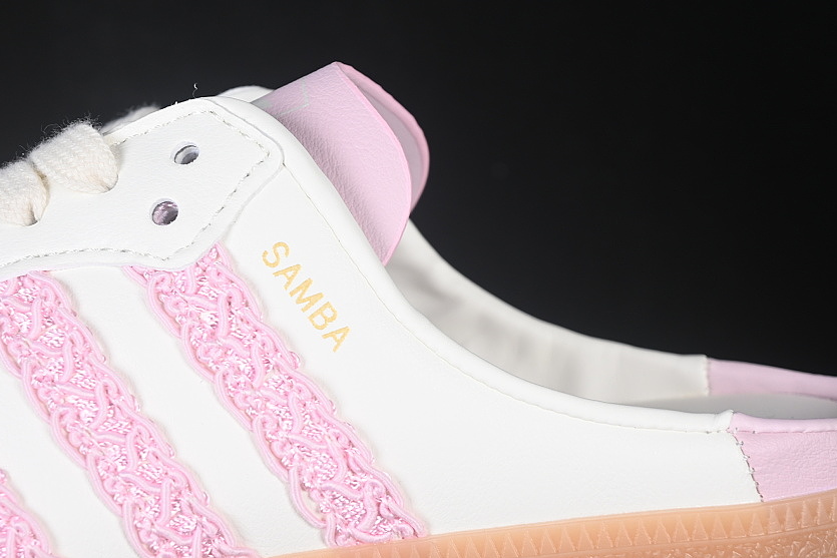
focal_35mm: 97
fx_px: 2255
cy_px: 321
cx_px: 325
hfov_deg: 21.0
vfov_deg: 14.1
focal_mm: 50
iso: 160
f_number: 7.1
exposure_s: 1/80
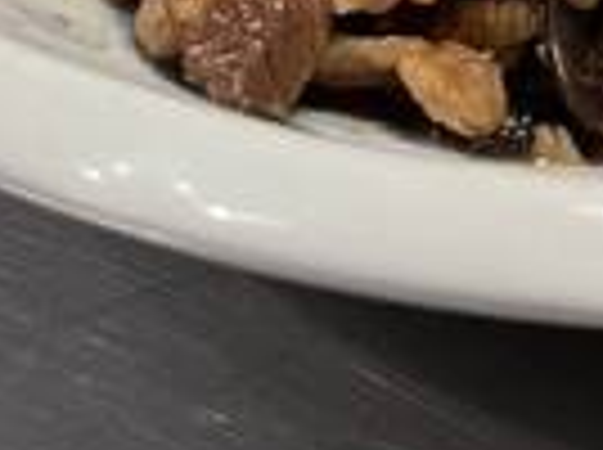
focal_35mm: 114
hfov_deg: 16.3
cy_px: -369
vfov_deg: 11.9
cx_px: 806
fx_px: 1982
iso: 250
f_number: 1.6
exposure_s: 1/60
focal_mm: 4.2
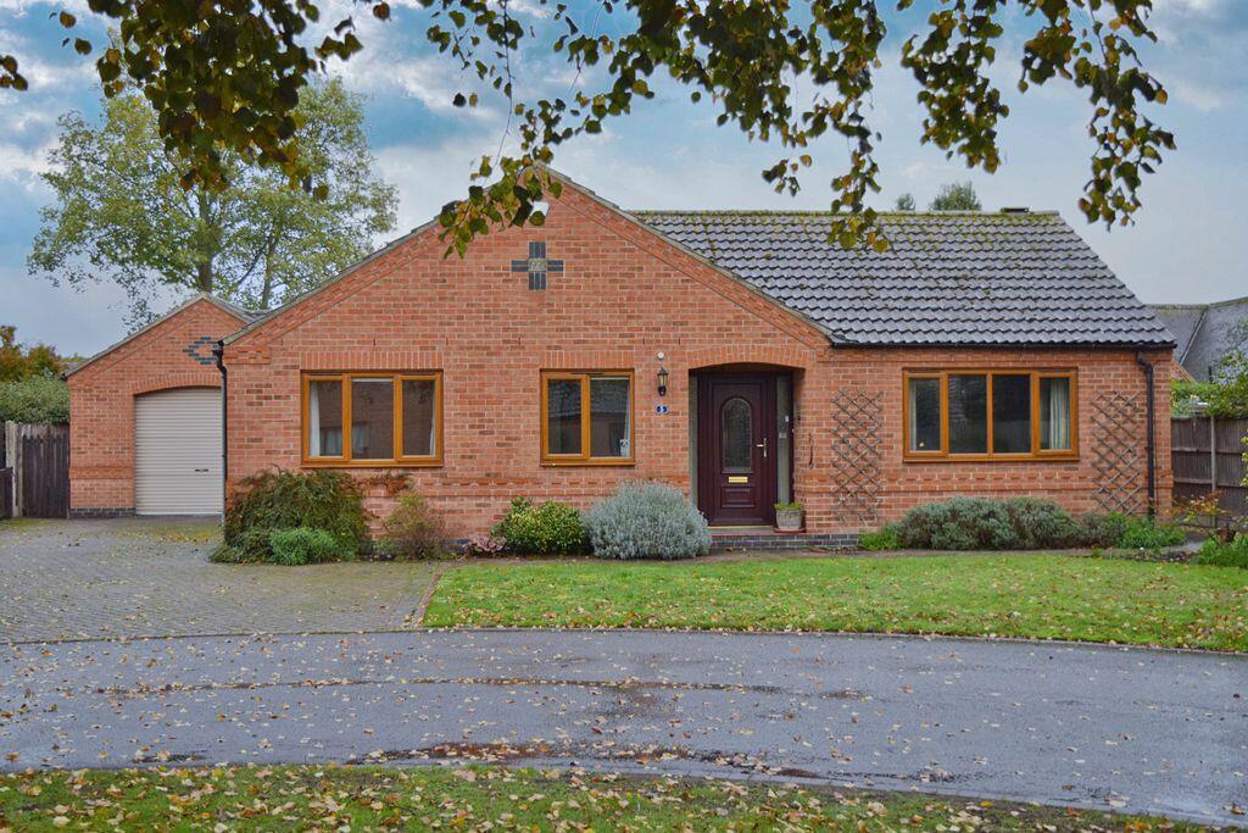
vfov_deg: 33.0
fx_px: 1404
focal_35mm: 40
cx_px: 624
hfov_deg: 47.9
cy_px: 416
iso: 500
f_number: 4
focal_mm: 27
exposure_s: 1/60
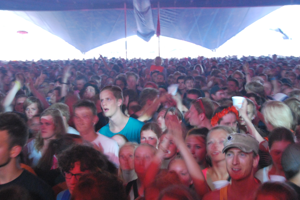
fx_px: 700
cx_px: 164
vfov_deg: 16.2
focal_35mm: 84
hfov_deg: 24.2
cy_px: 118
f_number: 5.3
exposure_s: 1/6
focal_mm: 46
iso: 1600
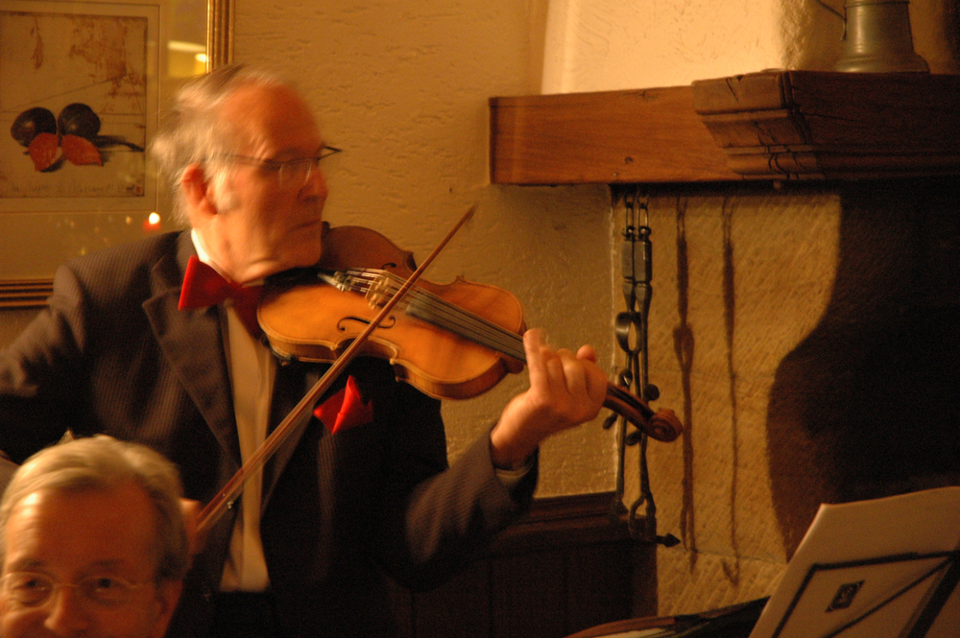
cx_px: 480
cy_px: 319
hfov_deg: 19.5
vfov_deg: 13.0
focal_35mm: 105
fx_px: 2798
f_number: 4.5
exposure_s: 1/8
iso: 1600
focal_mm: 70
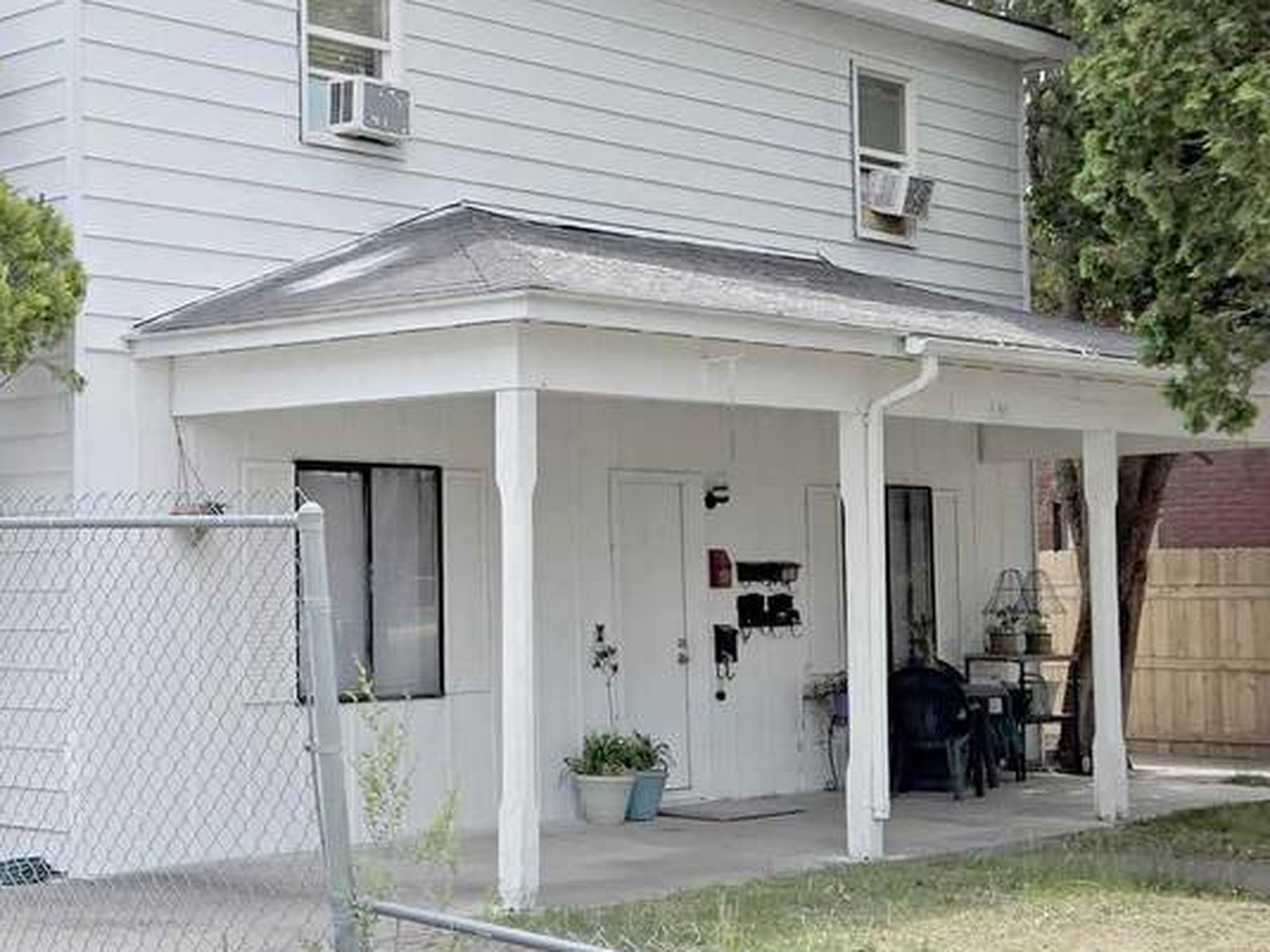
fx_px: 2017
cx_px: 472
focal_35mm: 55
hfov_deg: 34.8
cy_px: 297
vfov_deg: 26.4
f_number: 1.8
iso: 32
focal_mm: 5.4
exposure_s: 1/2921
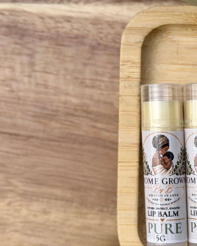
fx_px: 641
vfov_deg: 21.7
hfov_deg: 17.0
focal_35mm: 88
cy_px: 140
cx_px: 203
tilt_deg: -88.4
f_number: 1.78
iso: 64
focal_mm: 6.76
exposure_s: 1/1575
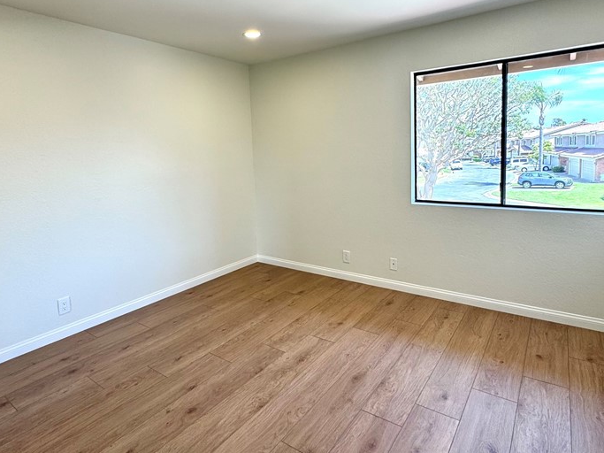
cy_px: 186
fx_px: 366
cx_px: 293
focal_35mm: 21
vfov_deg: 63.0
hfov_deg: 79.0
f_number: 2.2
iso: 50
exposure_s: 1/120
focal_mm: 2.22
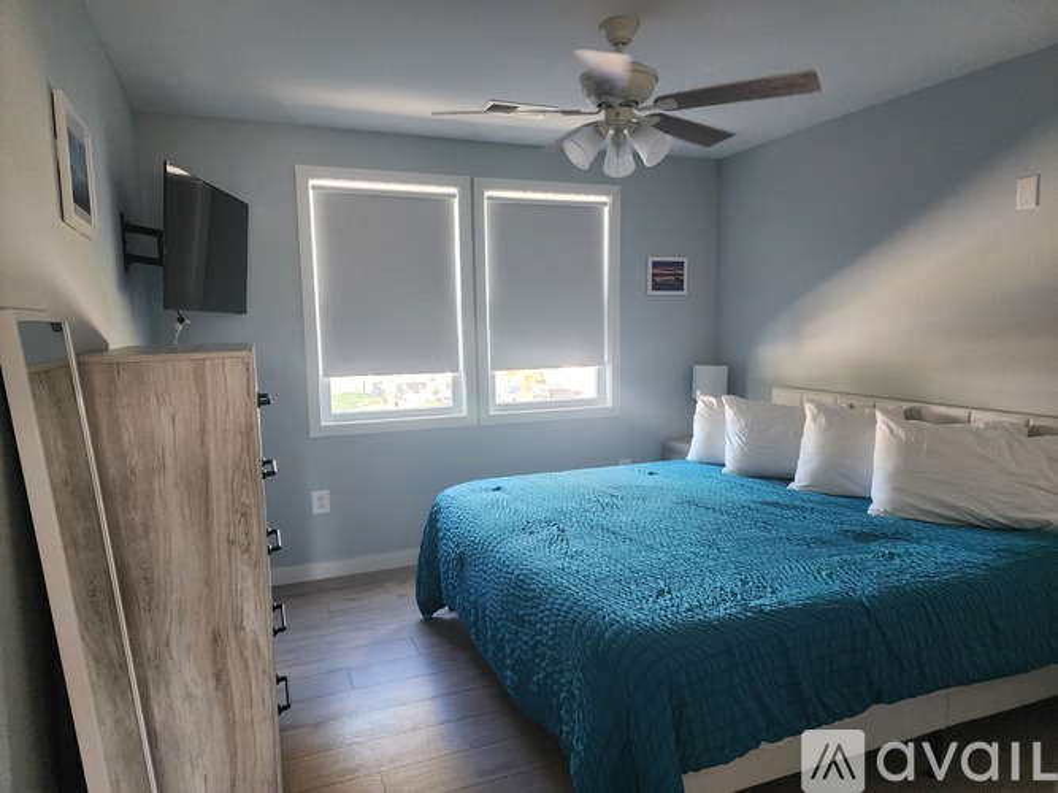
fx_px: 703
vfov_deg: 58.9
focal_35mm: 23
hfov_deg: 73.9
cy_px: 396
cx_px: 529
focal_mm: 6.4
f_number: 1.8
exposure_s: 1/120
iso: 800
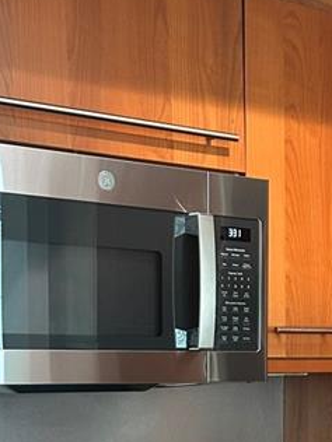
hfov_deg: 16.1
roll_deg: -0.4
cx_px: 282
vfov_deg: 20.7
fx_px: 1164
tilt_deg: -4.9
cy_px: 462
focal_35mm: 91
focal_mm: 6.86
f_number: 1.78
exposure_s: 1/60
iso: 160
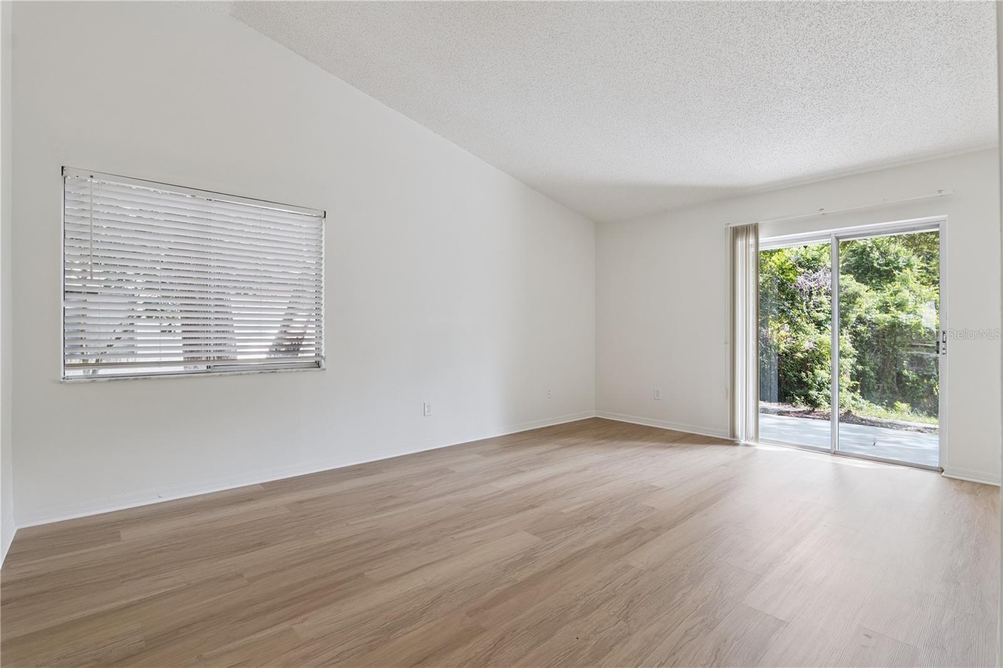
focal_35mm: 16
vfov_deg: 73.7
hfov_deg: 96.7
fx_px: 446
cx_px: 502
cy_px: 334
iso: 800
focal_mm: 16
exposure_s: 1/60
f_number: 10
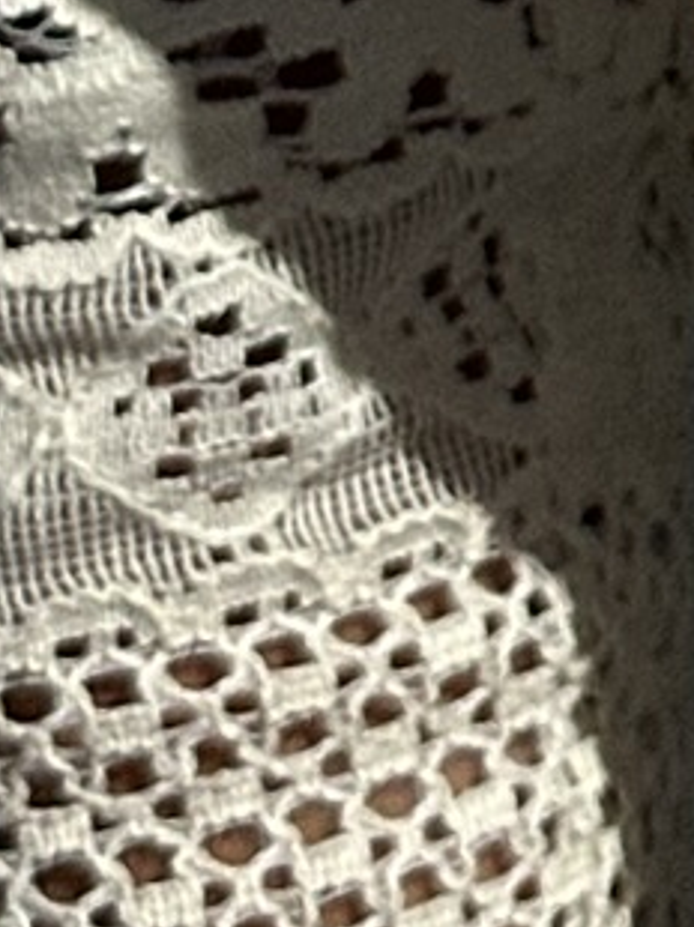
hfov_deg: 4.6
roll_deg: +4.2
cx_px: 2202
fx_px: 8298
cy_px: -1716
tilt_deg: -16.1
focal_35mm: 310
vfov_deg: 6.0
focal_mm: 6.86
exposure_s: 1/13699
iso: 64
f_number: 1.78
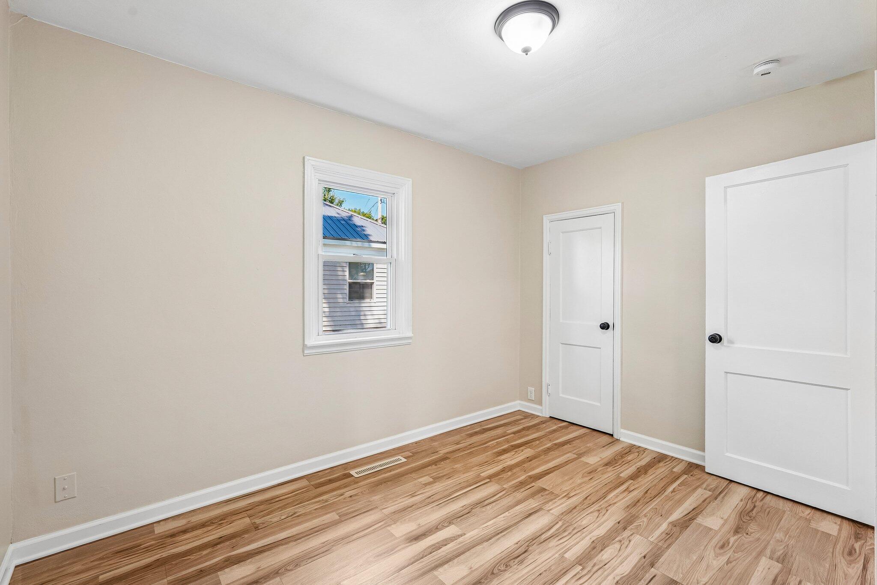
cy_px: 292
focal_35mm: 16
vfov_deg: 72.0
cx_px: 438
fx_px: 402
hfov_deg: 95.0
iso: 400
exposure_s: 1/30
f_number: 8
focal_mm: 16.5
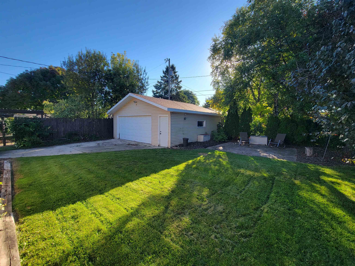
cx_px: 178
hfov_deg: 106.2
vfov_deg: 89.9
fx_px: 133
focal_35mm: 13
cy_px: 133
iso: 50
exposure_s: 1/475
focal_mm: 2.2
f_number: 2.2
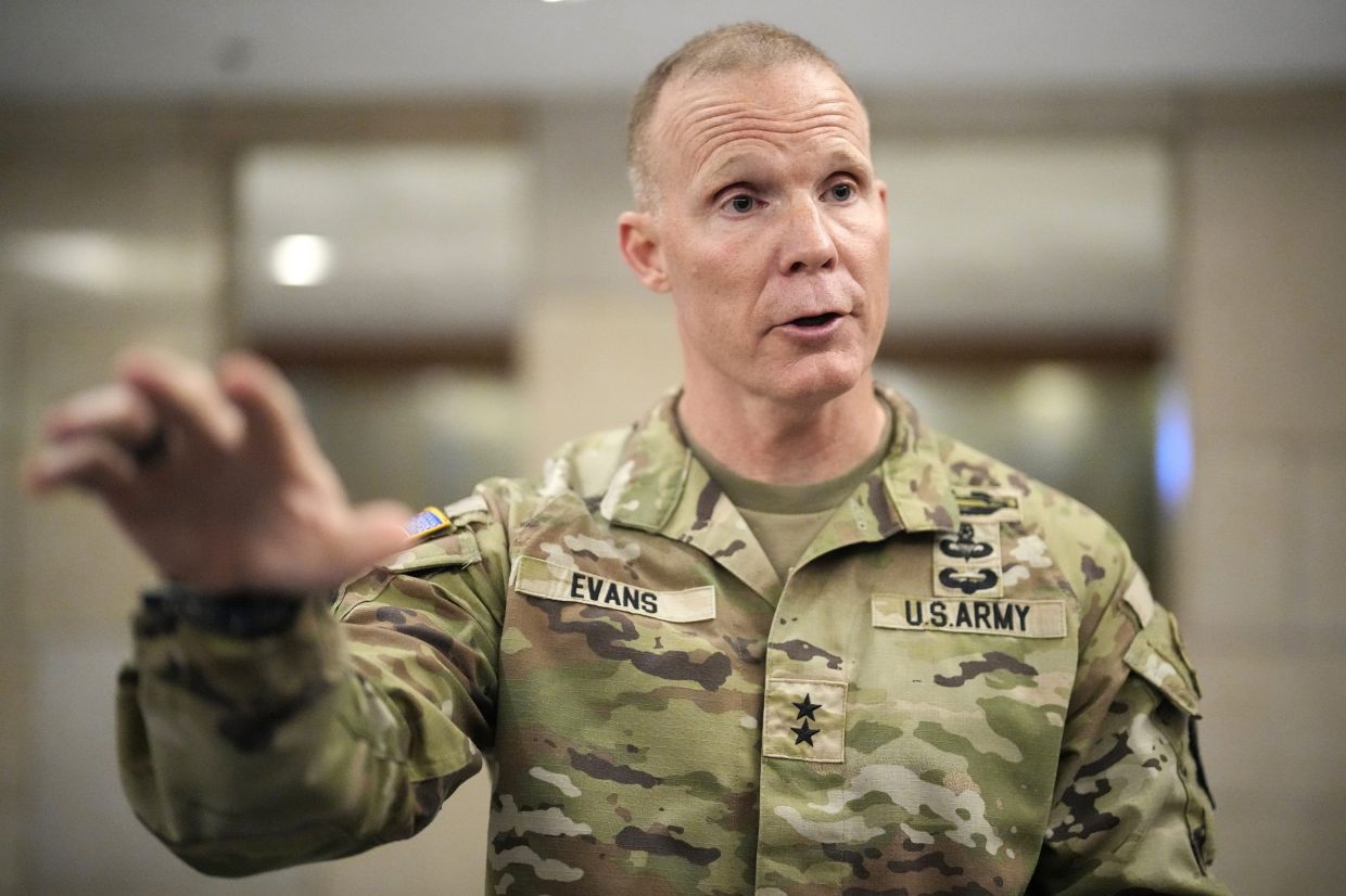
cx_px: 673
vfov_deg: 27.0
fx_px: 1869
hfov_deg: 39.6
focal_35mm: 50
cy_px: 448
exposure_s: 1/1000
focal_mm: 50
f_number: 1.2
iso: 5000
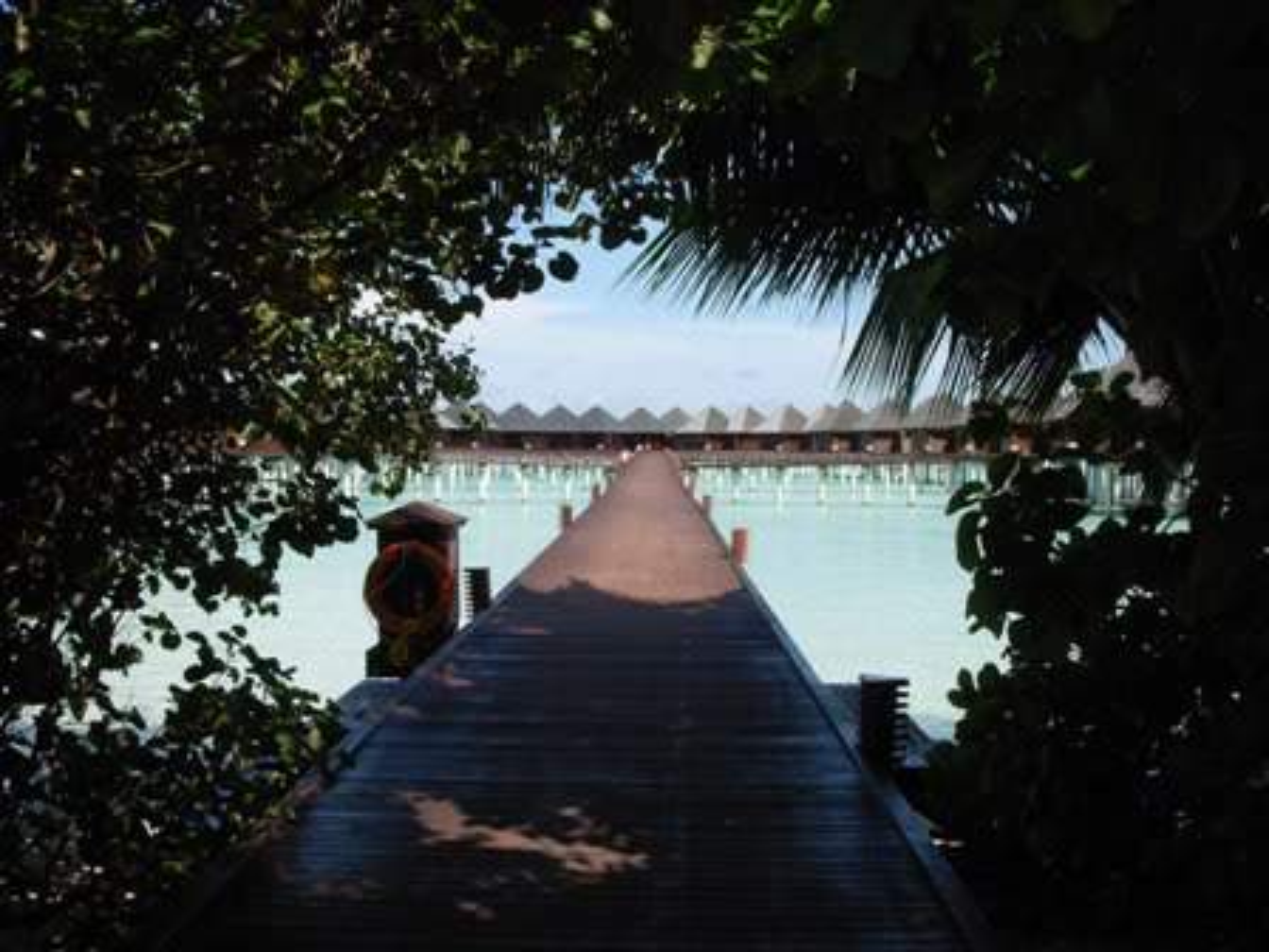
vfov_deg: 37.7
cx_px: 634
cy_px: 476
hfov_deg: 49.0
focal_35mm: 38
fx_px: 1393
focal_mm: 6.3
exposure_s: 1/406
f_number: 4.9
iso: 50
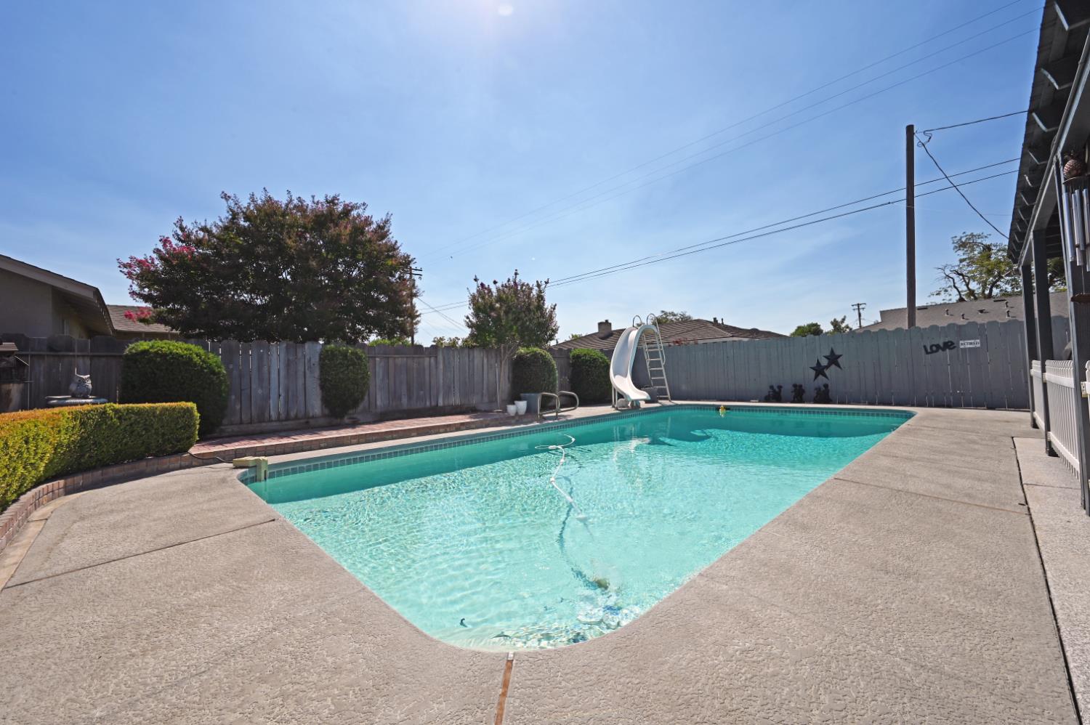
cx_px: 545
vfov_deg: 81.1
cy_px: 362
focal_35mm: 14
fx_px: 424
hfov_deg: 104.3
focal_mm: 14
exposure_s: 1/200
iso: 100
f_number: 14
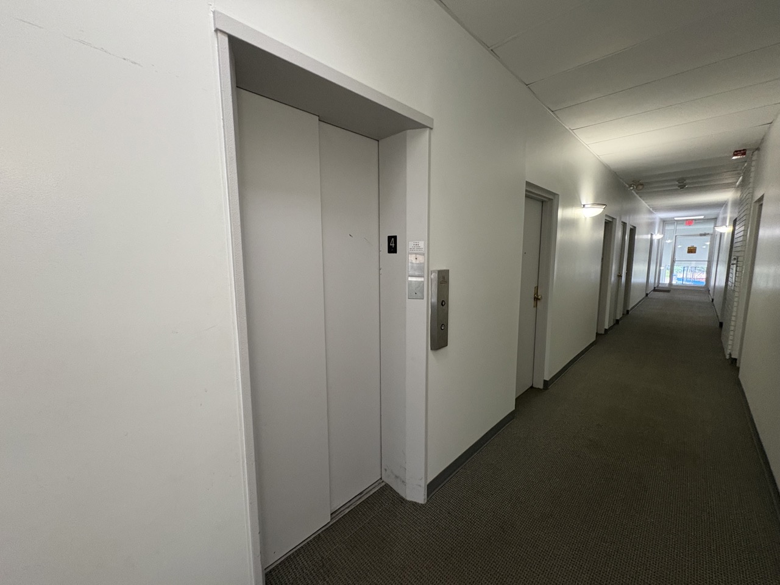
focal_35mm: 14
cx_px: 390
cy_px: 292
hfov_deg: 102.1
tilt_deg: -6.2
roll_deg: +0.8
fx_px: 315
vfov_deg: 85.7
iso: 500
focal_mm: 2.22
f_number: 2.2
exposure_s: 1/60
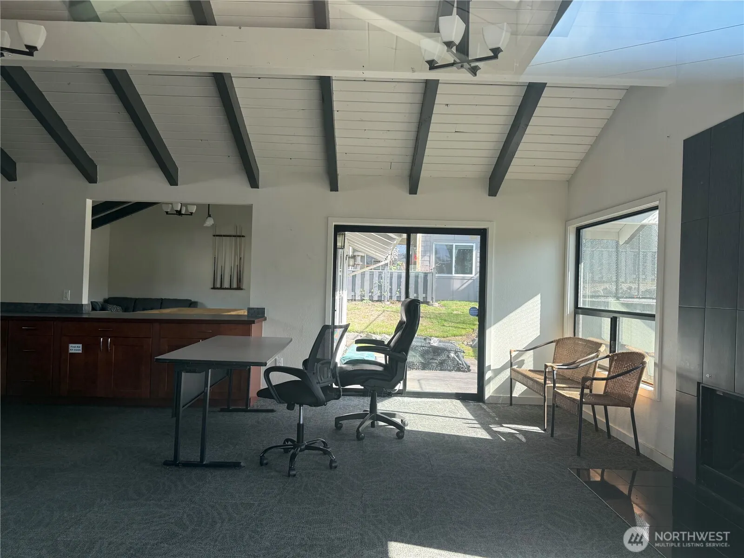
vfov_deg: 56.8
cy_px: 279
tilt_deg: +1.8
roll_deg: -1.6
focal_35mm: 24
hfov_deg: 71.6
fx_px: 516
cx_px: 372
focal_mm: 6.76
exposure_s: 1/243
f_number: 1.78
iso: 125
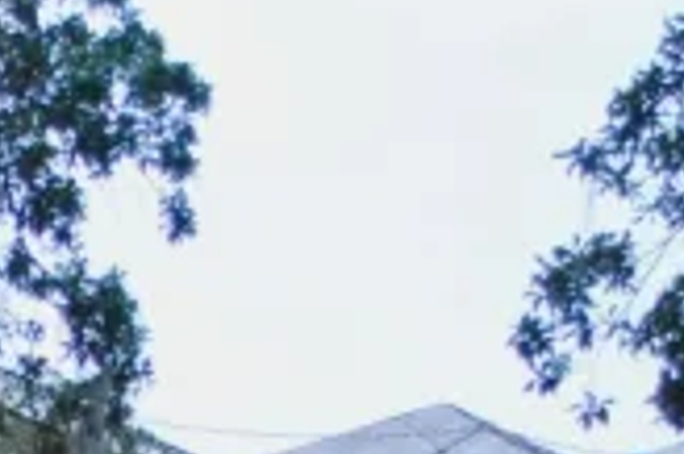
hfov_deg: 8.2
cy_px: 1068
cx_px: -380
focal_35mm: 244
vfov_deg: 5.4
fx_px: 4631
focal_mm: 26
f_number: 4.2
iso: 400
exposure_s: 1/30
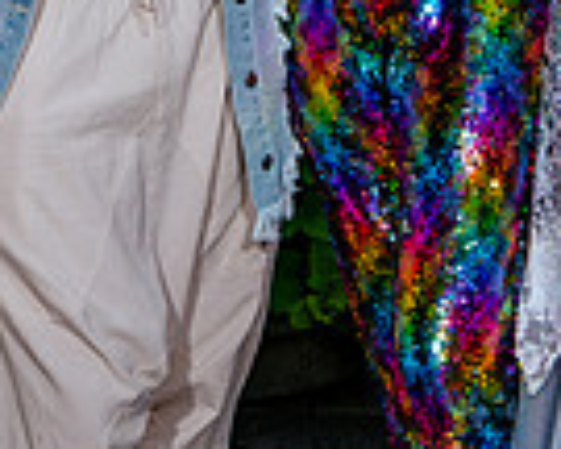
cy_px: -398
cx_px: 130
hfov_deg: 9.2
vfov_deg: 7.2
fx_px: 3470
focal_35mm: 209
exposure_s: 1/320
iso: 200
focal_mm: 44
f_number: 8
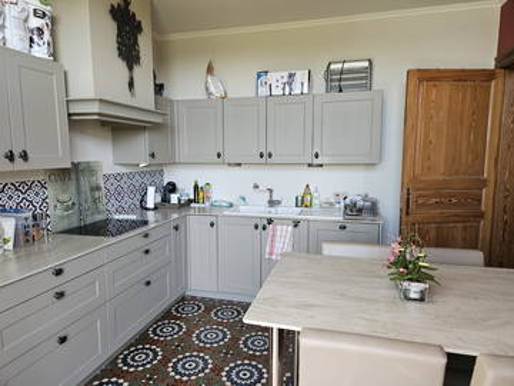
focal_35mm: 23
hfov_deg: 73.9
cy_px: 193
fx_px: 342
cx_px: 257
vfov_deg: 58.9
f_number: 1.8
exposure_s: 1/180
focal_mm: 5.4
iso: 160
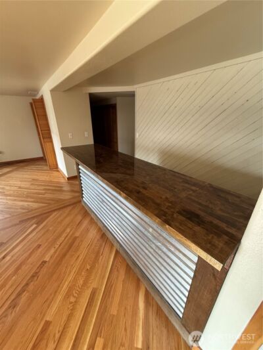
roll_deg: -1.0
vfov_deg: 102.1
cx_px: 132
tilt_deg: -22.7
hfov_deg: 85.7
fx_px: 142
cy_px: 175
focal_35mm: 14
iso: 320
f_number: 2.2
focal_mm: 2.22
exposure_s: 1/99
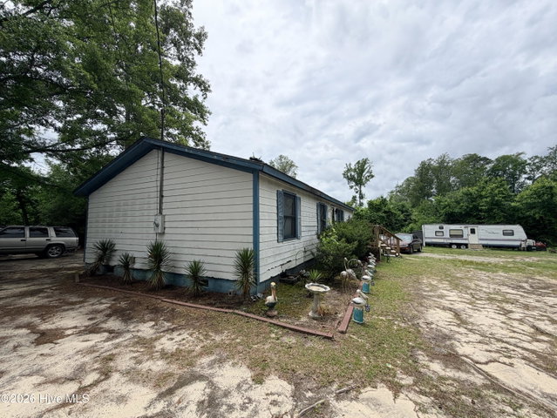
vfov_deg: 85.7
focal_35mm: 14
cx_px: 278
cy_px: 209
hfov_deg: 102.0
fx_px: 225
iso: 20
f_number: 2.2
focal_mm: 2.22
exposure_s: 1/1105
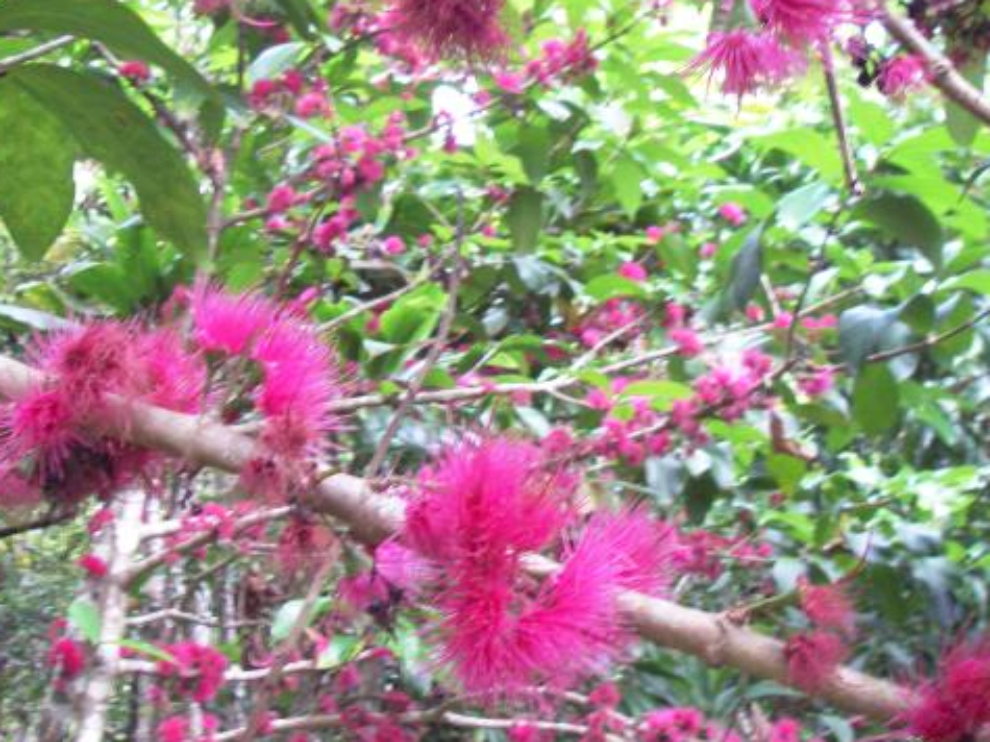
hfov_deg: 39.7
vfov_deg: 30.2
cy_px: 329
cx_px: 465
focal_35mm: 48
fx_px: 1372
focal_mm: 6.3
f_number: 3.3
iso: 160
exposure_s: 1/8
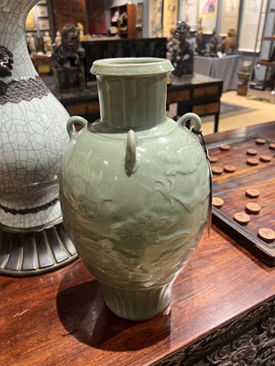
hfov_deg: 53.1
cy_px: 183
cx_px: 138
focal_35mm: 26
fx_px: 275
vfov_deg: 67.3
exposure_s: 1/60
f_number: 1.5
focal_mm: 5.7
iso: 100
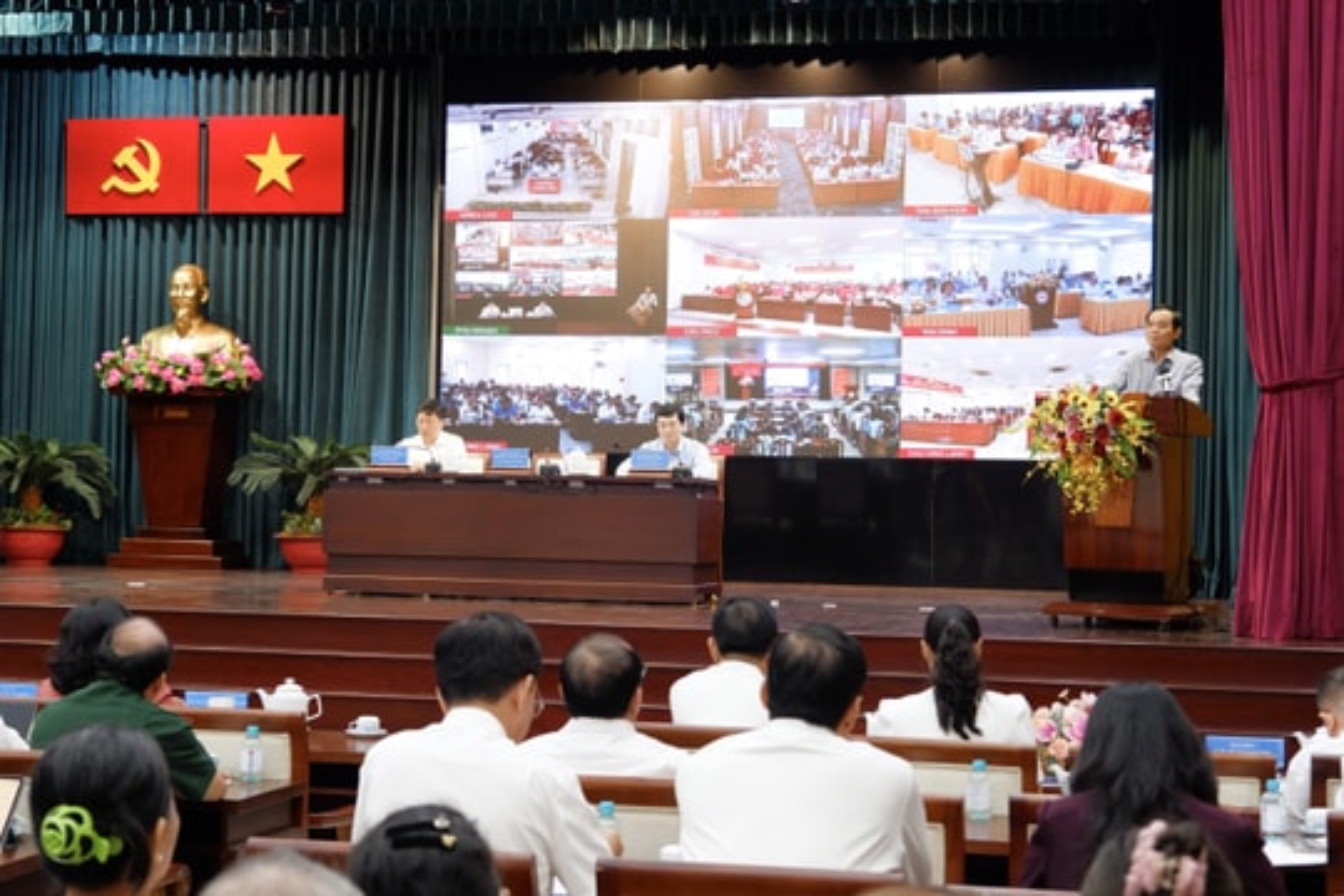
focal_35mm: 53
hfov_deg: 37.5
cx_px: 672
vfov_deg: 25.5
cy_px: 448
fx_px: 1979
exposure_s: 1/52
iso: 1000
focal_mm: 35.8
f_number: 4
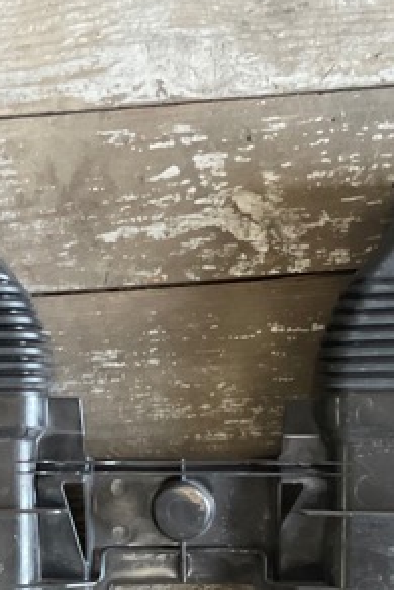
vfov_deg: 30.0
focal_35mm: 66
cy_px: 438
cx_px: 170
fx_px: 1082
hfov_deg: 20.6
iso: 320
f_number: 1.8
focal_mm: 3
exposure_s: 1/41
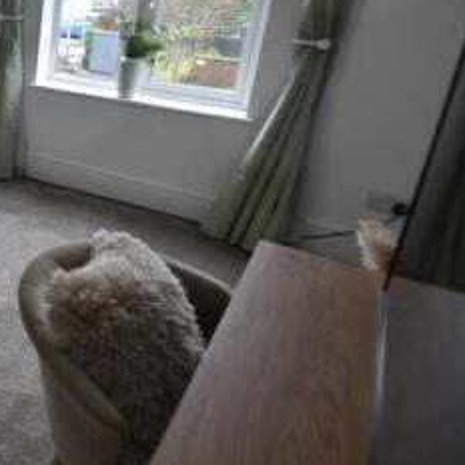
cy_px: 139
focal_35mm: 36
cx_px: -187
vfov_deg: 45.0
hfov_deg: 31.1
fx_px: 547
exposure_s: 1/20
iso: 100
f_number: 3.5
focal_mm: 10
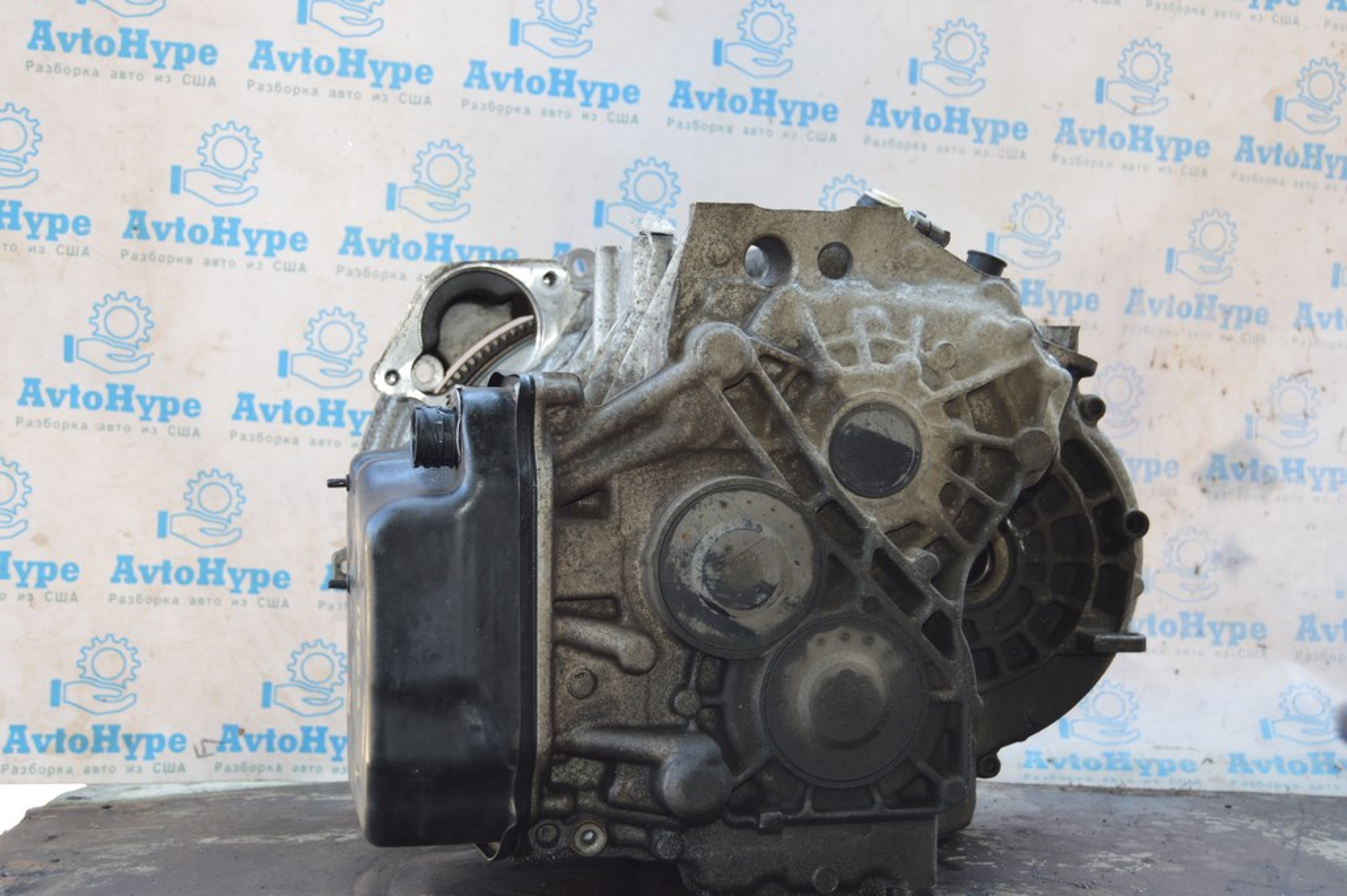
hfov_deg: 38.9
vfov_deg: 26.4
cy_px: 448
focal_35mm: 51
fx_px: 1907
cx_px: 674
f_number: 4.5
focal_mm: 34
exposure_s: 1/80
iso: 400
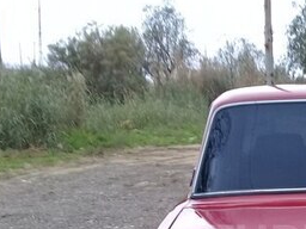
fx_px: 707
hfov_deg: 23.1
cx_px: 329
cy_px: 243
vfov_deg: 17.9
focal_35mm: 80
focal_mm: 3.3
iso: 64
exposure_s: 1/33
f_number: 2.2
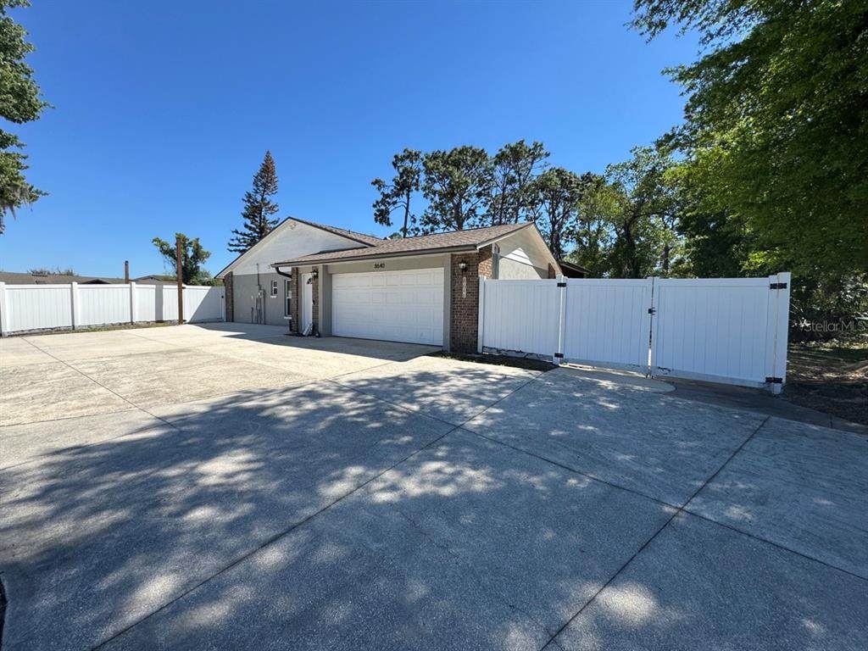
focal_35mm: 14
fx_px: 351
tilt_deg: +1.3
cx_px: 434
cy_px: 326
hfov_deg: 102.1
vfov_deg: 85.7
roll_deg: -1.8
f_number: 2.2
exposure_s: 1/1477
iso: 50
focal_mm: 2.22
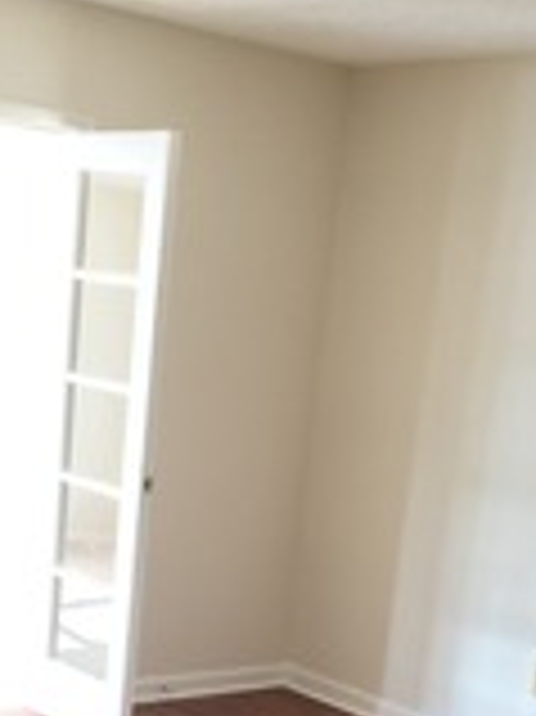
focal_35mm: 70
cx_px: 239
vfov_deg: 26.0
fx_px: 1447
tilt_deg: -16.8
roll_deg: -7.5
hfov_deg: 21.0
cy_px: 752
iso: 250
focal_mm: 4.15
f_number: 2.2
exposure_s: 1/30
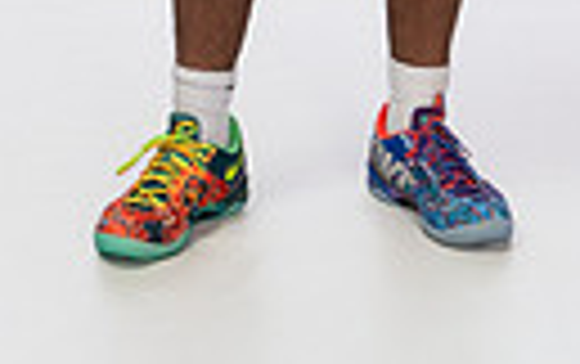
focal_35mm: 178
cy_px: -593
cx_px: 202
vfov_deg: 6.9
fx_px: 2817
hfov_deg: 11.7
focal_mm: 50
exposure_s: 1/200
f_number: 8
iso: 800
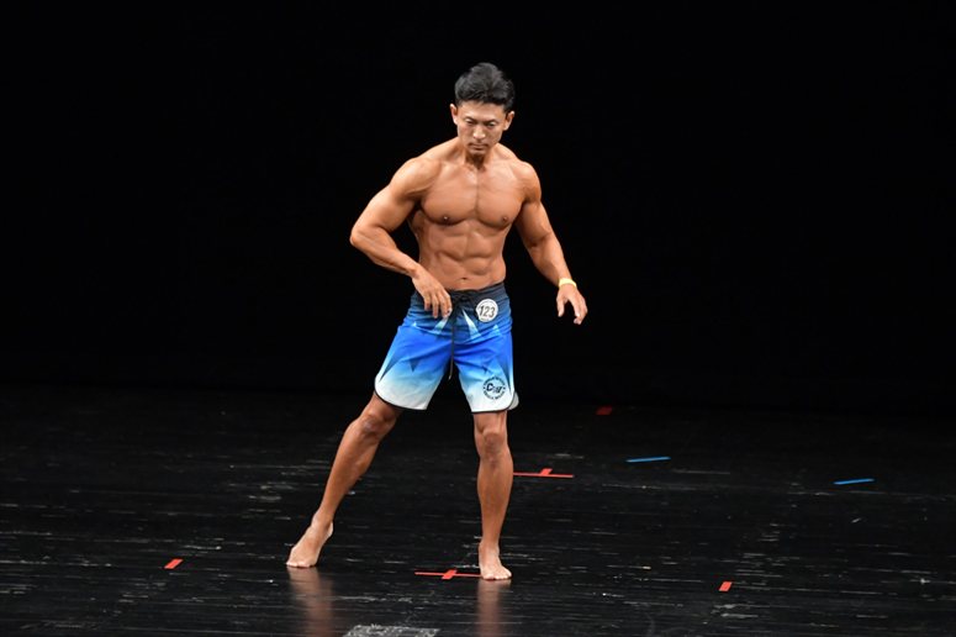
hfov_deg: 7.2
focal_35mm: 285
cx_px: 478
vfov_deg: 4.8
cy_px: 318
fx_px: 7565
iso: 3200
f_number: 5.6
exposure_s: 1/400
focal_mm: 190
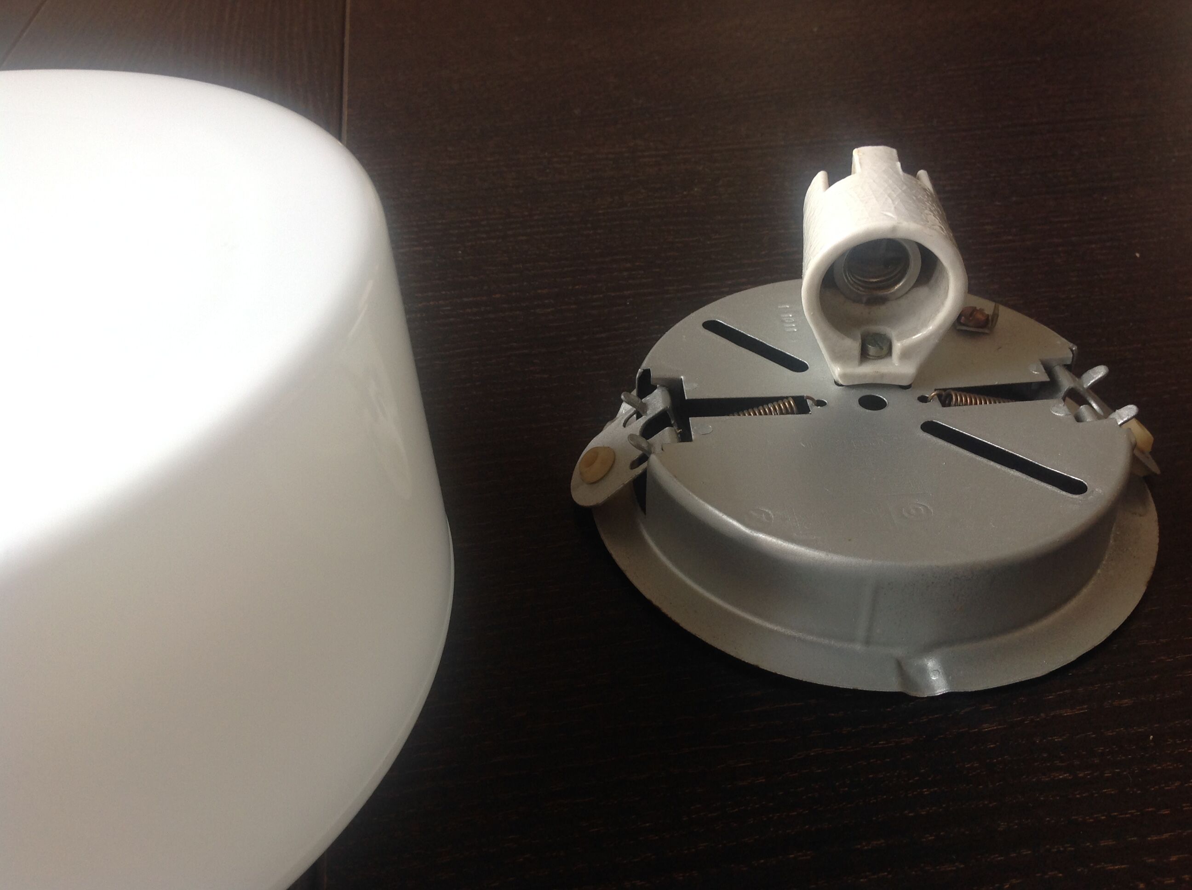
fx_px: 1203
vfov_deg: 40.6
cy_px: 445
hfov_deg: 52.7
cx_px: 596
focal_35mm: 35
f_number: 2.4
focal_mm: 4.28
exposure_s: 1/15
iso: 64
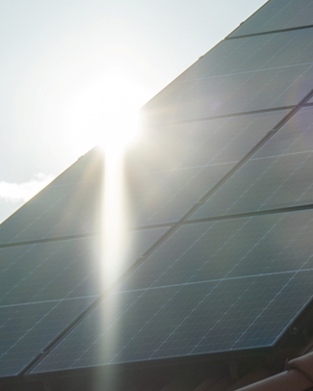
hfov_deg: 7.0
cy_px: 112
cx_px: 316
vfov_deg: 8.7
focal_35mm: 221
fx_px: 2558
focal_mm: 55
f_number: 5.6
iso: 320
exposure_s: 1/4000
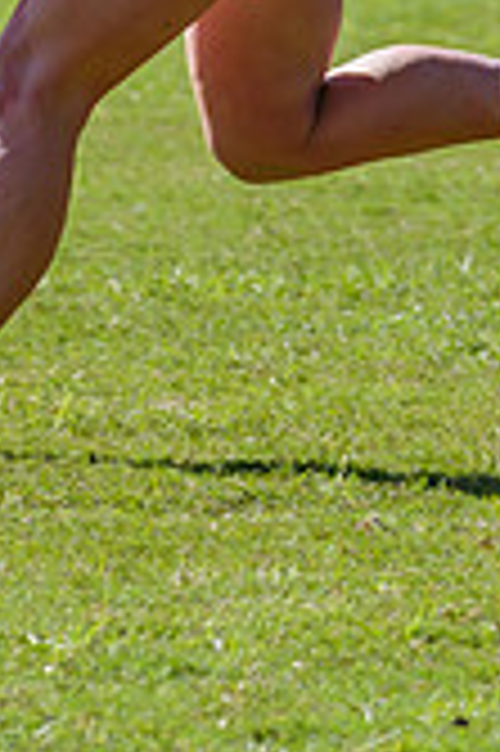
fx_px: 15656
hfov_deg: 1.8
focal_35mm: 750
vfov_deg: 2.7
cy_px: -251
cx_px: 6
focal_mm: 170
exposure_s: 1/1250
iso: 800
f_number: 9
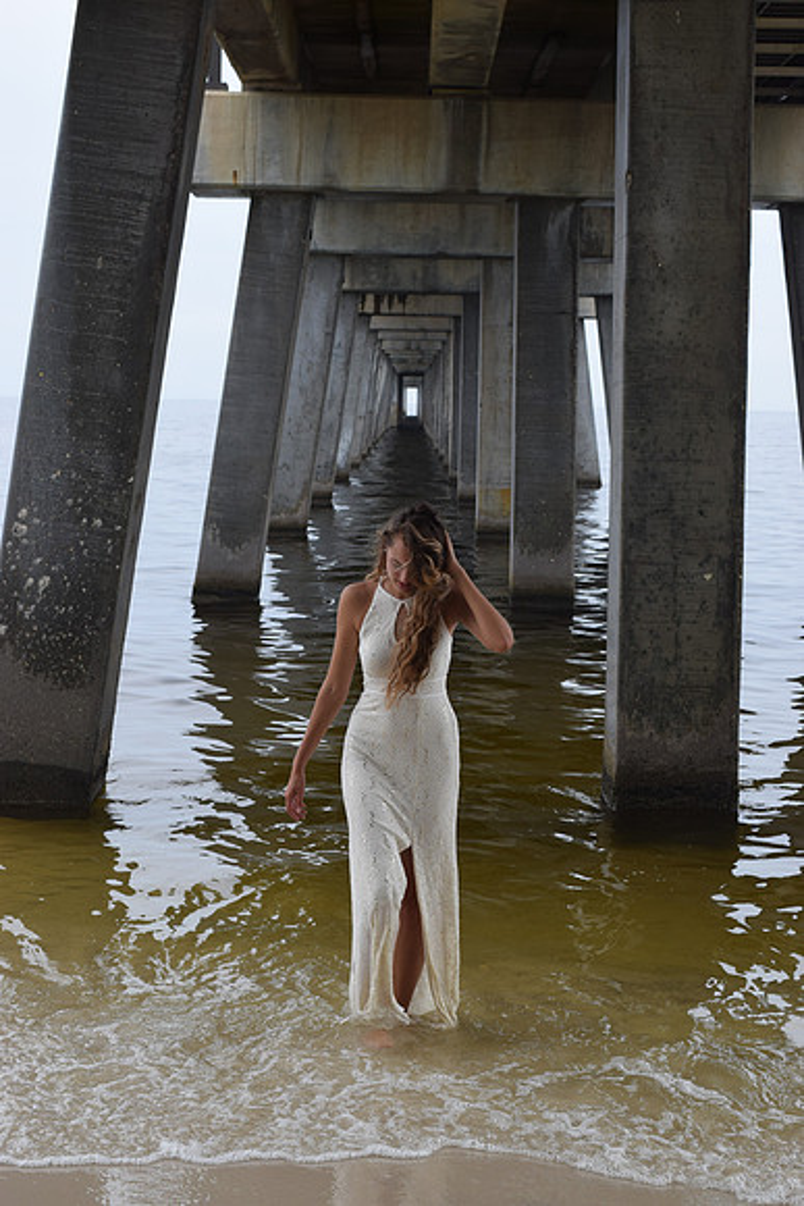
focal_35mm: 63
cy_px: 603
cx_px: 402
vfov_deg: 31.9
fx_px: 2109
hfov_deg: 21.6
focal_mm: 42
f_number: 8
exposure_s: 1/250
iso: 250
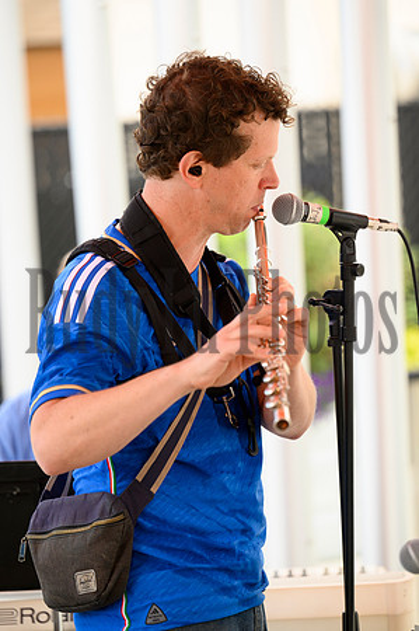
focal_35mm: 130
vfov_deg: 15.8
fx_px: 2275
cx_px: 210
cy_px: 316
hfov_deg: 10.5
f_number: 2.8
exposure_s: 1/800
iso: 400
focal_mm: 130
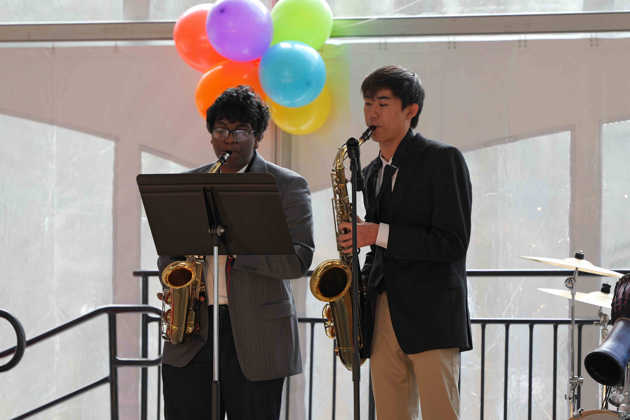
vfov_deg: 5.6
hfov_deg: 8.4
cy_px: 210
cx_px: 315
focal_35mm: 245
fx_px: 4287
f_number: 5.5
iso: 2000
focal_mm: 245
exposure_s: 1/320
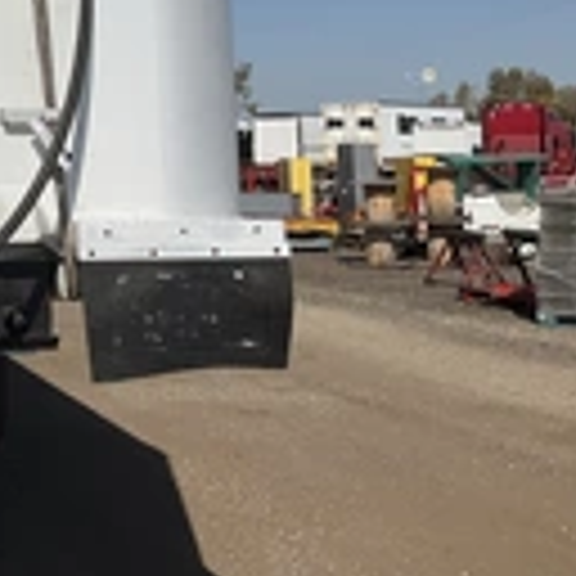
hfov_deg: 19.7
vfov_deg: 21.2
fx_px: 1506
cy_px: 50
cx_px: -194
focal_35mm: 80
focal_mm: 3
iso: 25
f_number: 1.8
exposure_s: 1/7407
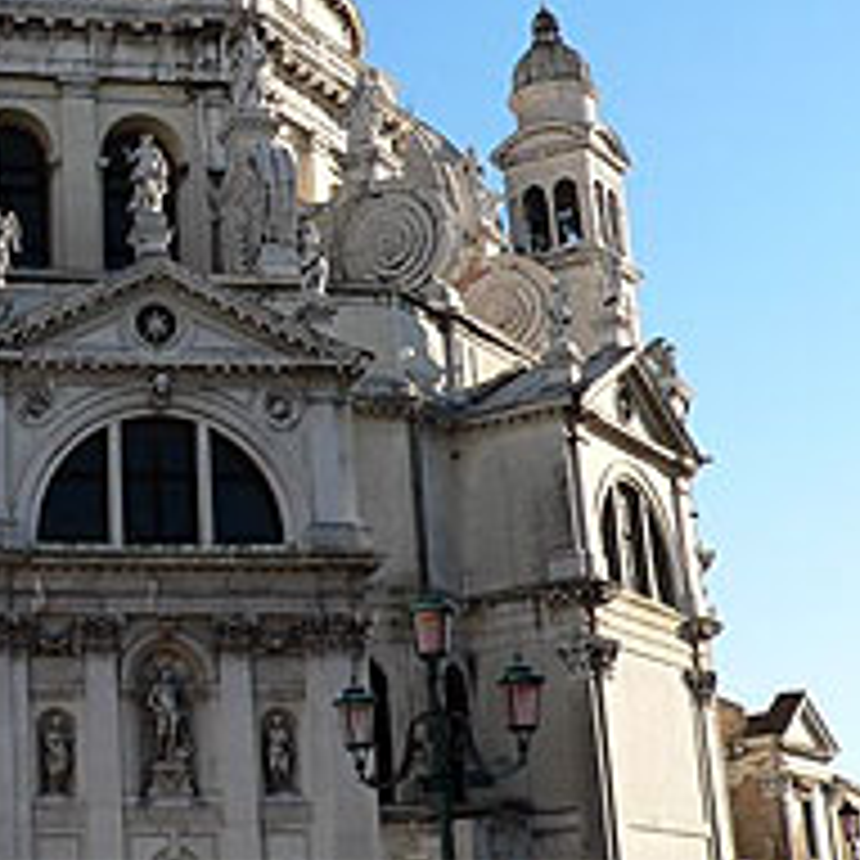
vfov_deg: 22.6
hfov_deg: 22.4
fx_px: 2108
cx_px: 54
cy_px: 104
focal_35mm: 75
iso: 80
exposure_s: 1/500
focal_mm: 6
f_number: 4
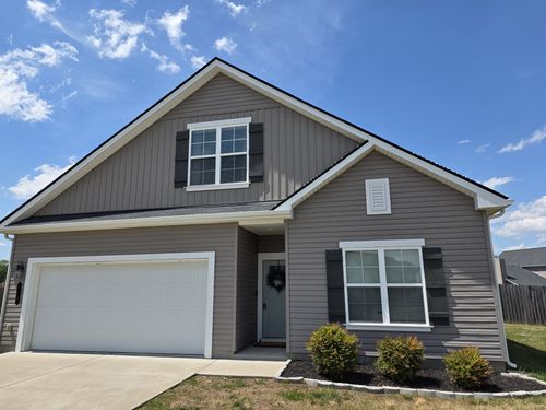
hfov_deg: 73.9
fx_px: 363
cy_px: 205
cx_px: 273
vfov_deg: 58.9
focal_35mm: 23
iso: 80
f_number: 1.7
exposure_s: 1/6809
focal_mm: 6.25
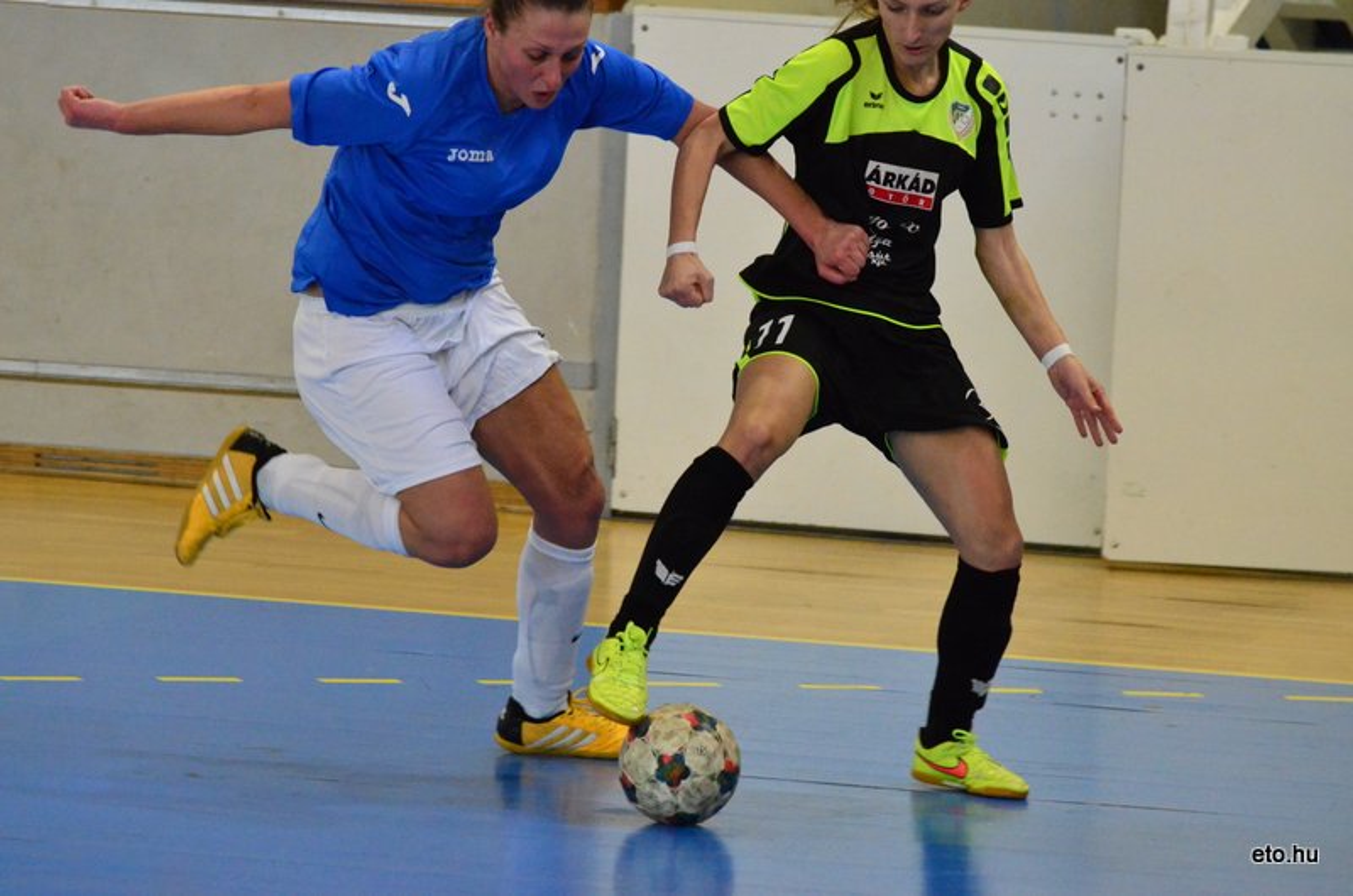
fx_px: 11815
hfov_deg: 6.6
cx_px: 676
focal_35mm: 315
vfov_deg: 4.3
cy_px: 448
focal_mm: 210
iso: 6400
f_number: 5.6
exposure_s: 1/640
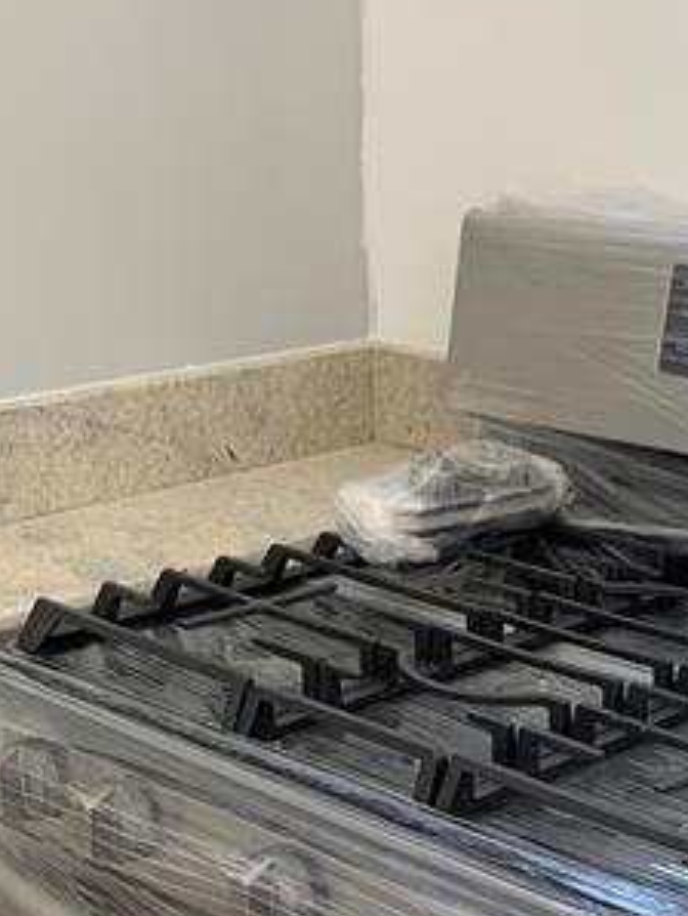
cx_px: 507
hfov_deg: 21.8
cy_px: 855
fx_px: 1773
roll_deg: -0.1
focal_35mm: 67
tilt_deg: -22.6
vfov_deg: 27.7
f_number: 1.8
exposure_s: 1/60
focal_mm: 4.25
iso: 100
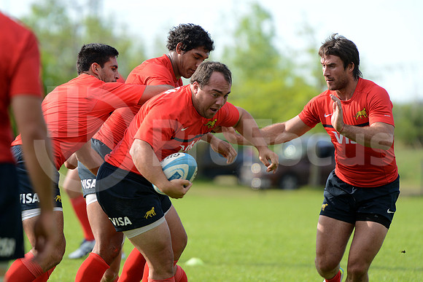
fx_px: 3173
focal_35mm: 270
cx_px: 212
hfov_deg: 7.6
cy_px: 141
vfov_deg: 5.1
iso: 400
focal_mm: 270
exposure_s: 1/640
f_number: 4
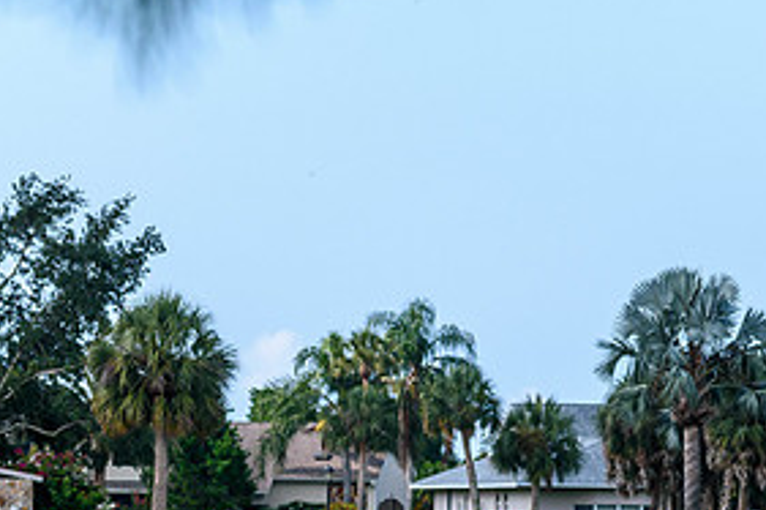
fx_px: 7910
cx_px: 442
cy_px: 511
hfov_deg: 5.5
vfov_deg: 3.7
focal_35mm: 372
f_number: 6.3
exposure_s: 1/640
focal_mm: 120
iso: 200
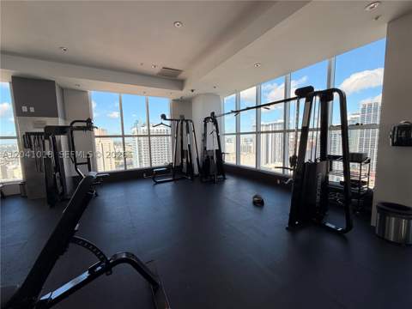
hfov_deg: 102.1
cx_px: 206
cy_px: 154
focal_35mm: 14
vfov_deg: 85.7
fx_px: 167
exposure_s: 1/498
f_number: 2.2
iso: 64
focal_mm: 2.22
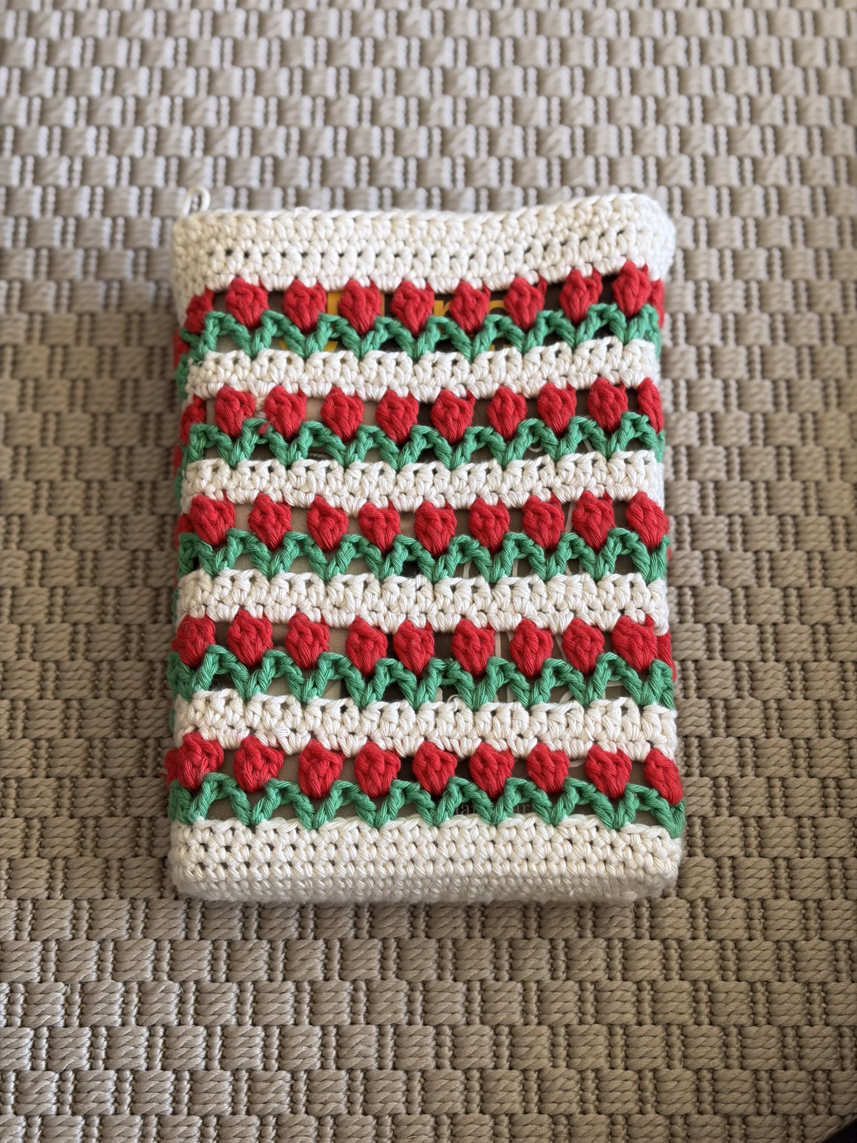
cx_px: 428
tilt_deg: -68.6
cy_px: 572
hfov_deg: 28.0
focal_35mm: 52
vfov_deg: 36.8
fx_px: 1717
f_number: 1.6
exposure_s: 1/122
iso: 40
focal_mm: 5.96
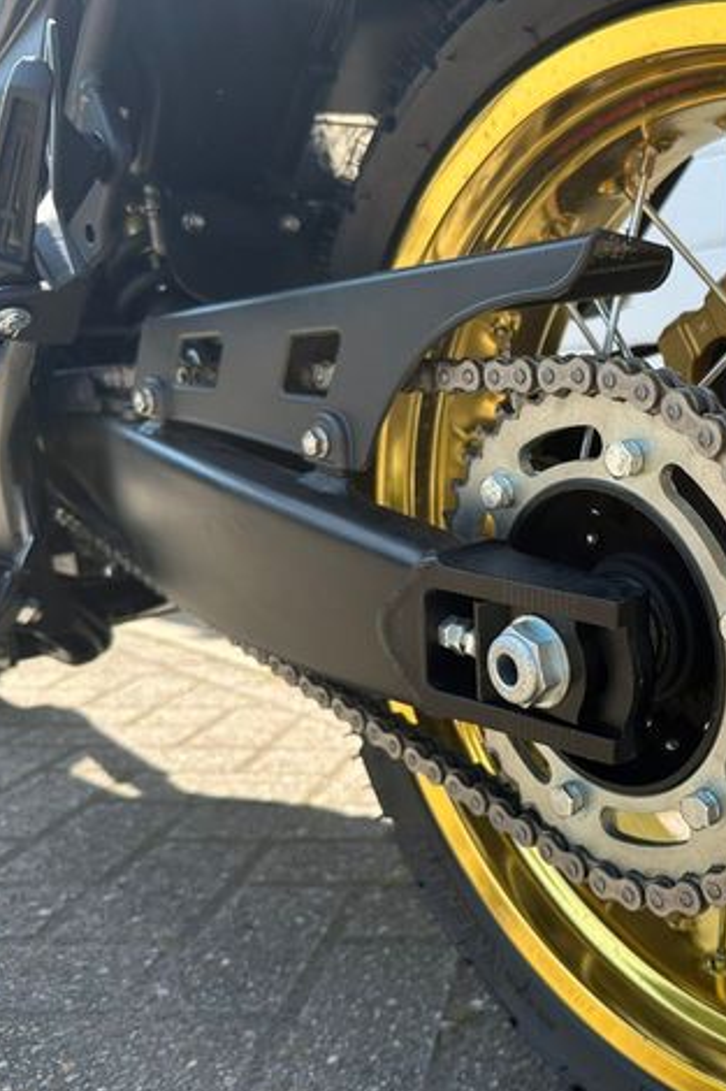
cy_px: 552
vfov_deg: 55.8
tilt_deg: -5.6
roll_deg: -1.4
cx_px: 642
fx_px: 1029
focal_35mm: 34
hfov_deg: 36.6
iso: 80
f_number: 1.78
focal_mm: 6.86
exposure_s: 1/1131
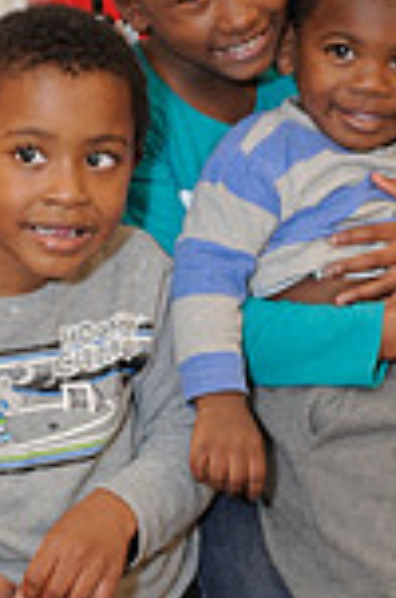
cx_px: 115
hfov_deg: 13.6
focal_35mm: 100
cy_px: 143
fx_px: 1657
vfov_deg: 20.3
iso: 1600
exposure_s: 1/100
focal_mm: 26
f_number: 4
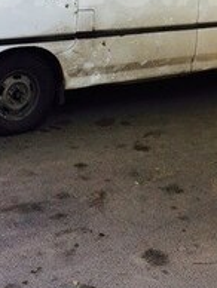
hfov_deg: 19.9
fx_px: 617
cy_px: -16
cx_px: 104
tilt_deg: -8.8
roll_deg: -3.7
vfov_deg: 24.8
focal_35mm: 74
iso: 32
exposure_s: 1/178
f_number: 2.2
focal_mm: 4.15
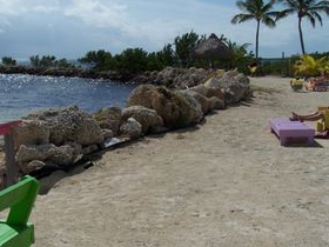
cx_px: 139
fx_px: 475
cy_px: 91
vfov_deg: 29.0
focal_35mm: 50
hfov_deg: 38.1
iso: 80
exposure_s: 1/1500
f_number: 5.6
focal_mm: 6.3
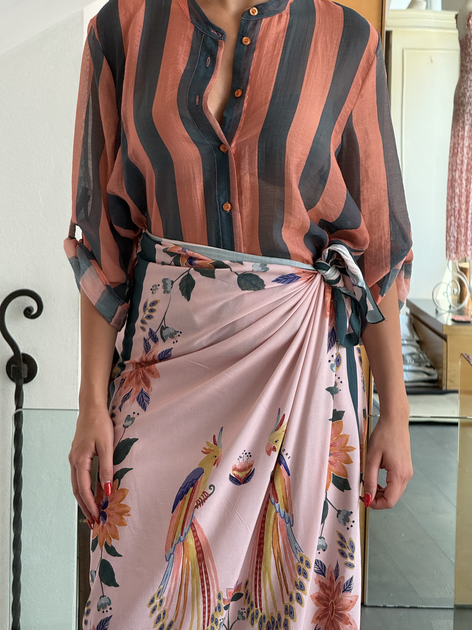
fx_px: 2182
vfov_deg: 16.4
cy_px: 315
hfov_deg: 12.3
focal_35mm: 120
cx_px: 236
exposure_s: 1/100
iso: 80
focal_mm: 15.66
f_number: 2.8
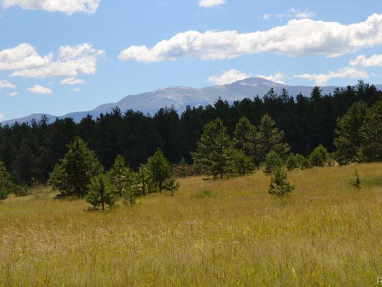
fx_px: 1412
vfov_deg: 11.6
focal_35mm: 128
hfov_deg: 15.4
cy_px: 143
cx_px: 214
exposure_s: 1/200
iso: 100
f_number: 10
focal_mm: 78
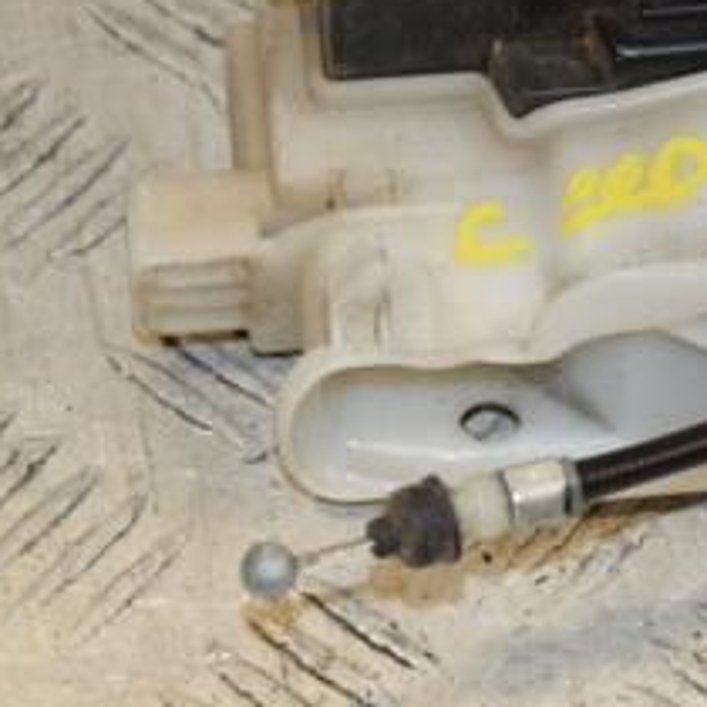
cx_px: 818
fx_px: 5892
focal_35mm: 255
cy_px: 61
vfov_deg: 6.8
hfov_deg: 6.8
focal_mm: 70
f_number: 7.1
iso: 800
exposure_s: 1/200
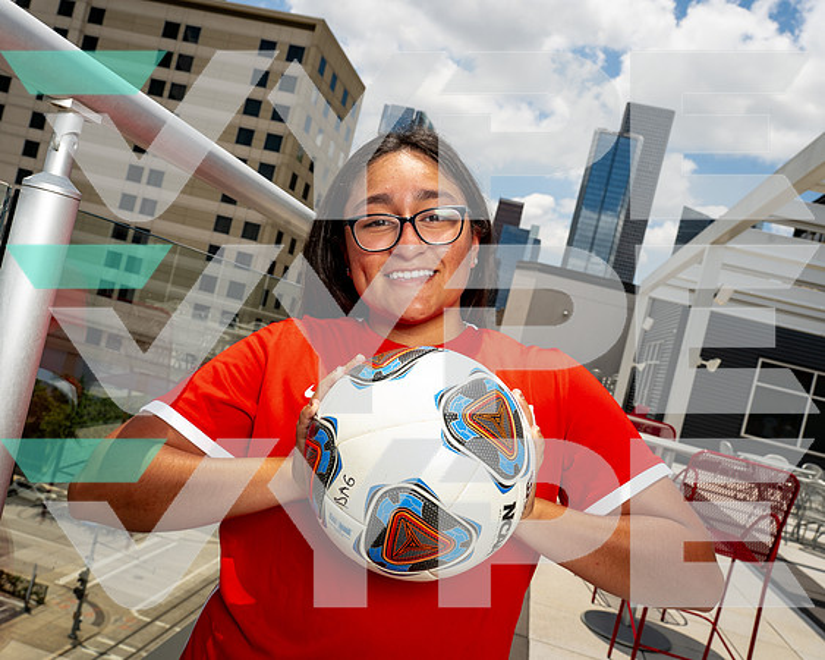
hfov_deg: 56.4
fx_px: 770
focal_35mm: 32
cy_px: 330
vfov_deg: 46.4
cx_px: 412
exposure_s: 1/250
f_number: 11
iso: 125
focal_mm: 28
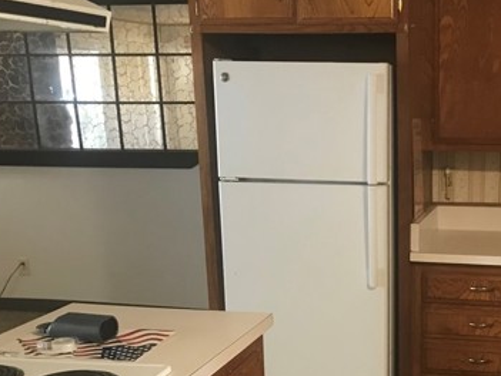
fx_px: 739
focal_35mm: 51
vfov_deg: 28.2
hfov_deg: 36.0
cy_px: 278
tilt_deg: -14.2
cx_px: 413
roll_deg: -1.0
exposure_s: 1/15
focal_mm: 3.99
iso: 50
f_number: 1.8
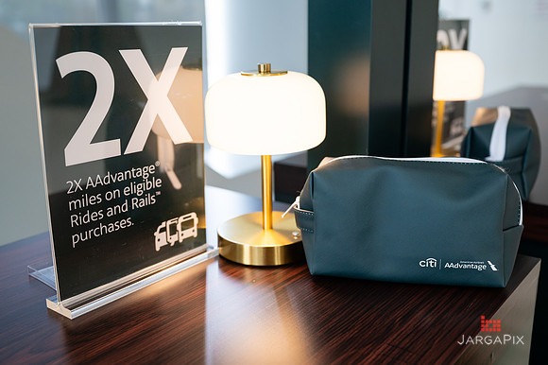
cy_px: 184
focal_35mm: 39
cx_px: 276
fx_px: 592
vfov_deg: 34.3
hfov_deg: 49.7
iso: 500
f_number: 3.2
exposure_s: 1/160
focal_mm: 36
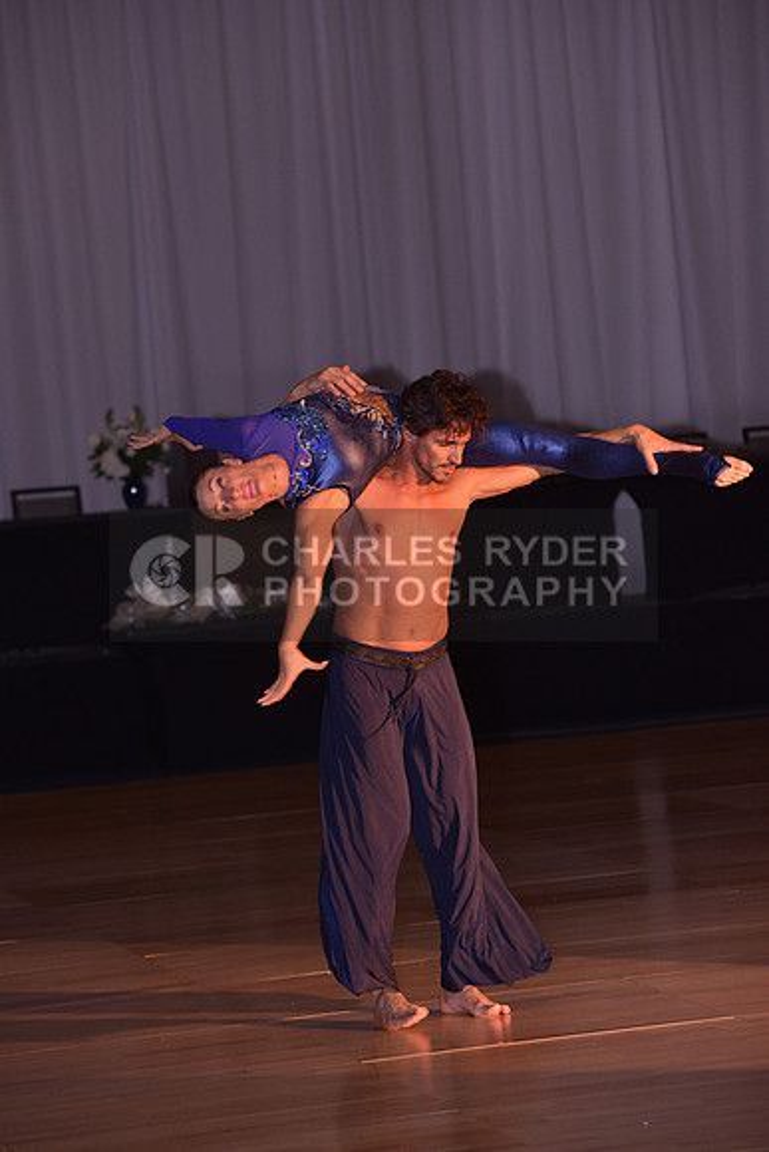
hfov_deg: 9.8
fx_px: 4483
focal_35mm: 140
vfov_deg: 14.7
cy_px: 576
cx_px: 384
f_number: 5.6
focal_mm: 140
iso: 1600
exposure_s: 1/250
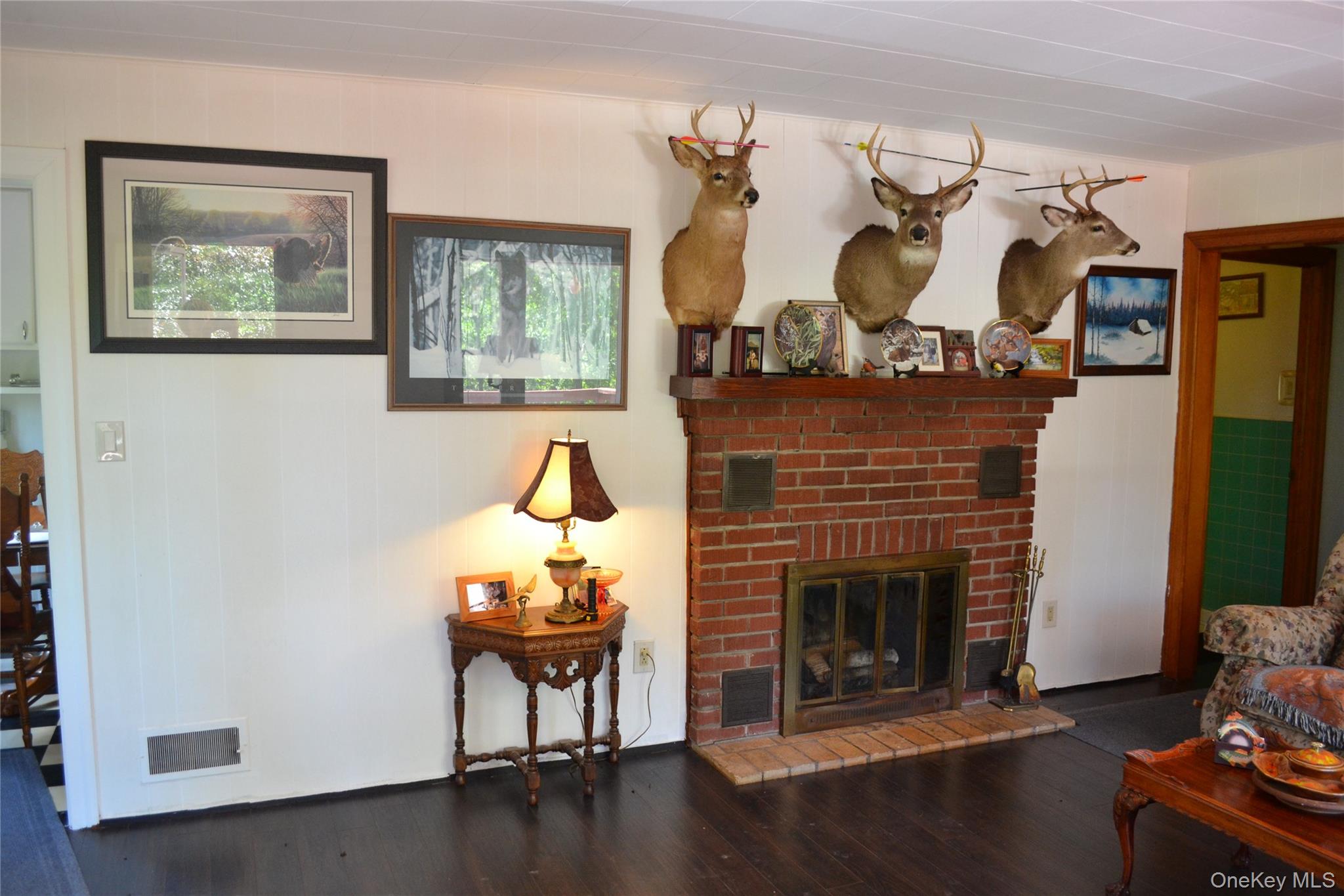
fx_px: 1008
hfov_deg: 67.4
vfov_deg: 47.9
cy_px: 448
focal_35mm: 27
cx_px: 672
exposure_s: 1/60
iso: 900
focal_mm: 18
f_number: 3.5
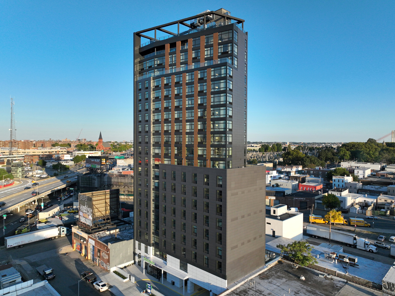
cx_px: 198
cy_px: 148
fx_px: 274
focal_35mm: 24
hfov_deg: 71.6
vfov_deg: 56.8
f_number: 2.8
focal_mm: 12.29
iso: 170
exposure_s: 1/1600
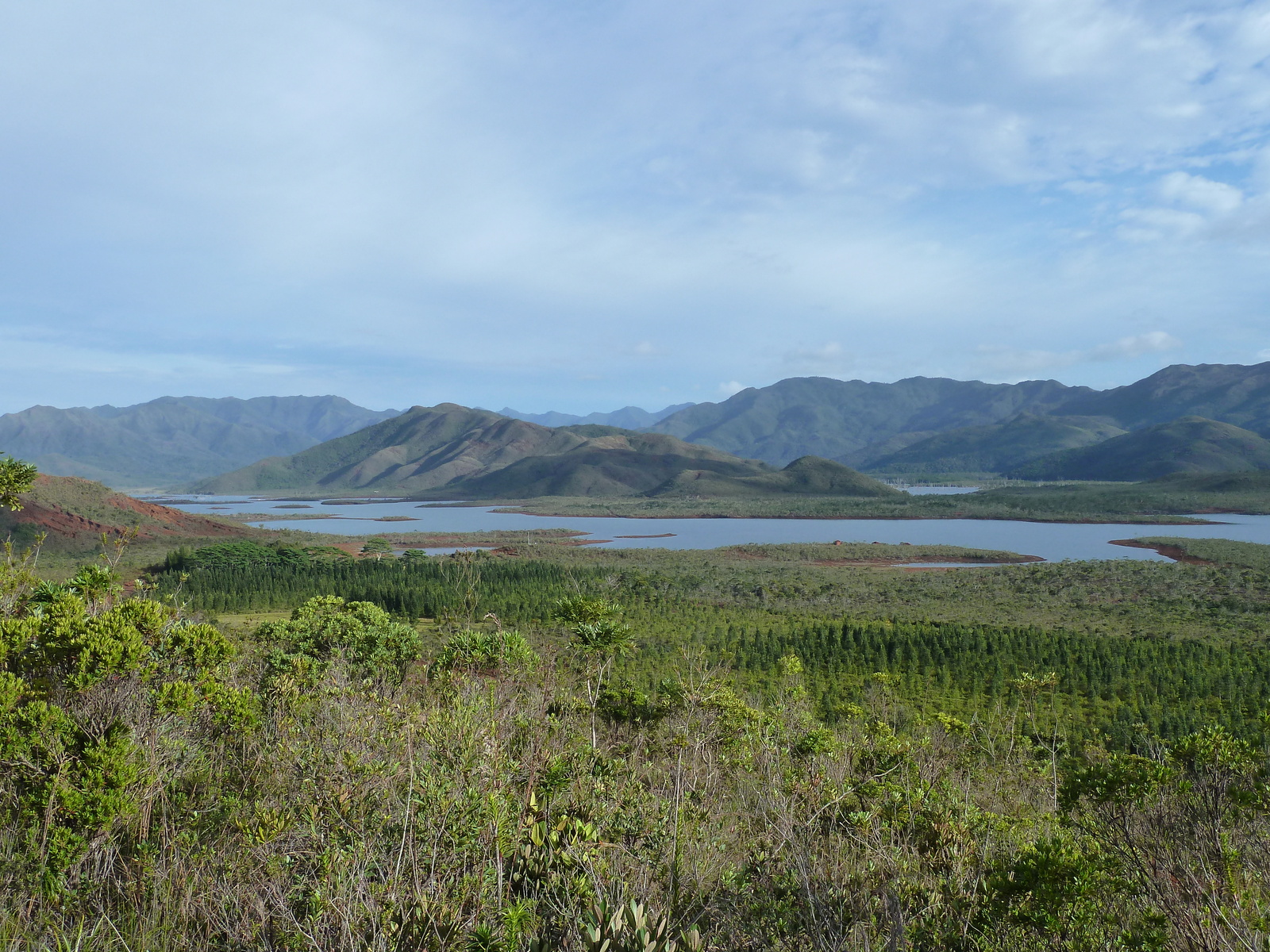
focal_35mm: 35
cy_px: 476
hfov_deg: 52.6
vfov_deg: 40.7
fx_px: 1284
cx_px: 635
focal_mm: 5.7
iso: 125
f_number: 4.5
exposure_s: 1/400
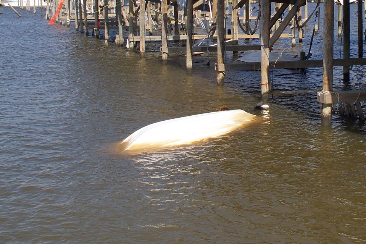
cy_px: -2
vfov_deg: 17.7
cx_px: 270
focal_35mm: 75
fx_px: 762
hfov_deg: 26.7
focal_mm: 7.54
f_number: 5
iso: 64
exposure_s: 1/400
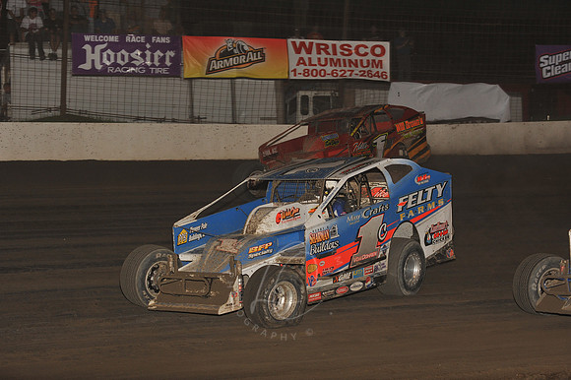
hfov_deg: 22.2
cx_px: 286
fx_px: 1458
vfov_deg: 14.8
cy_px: 190
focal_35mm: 92
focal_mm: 92
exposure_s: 1/320
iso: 800
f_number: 6.3
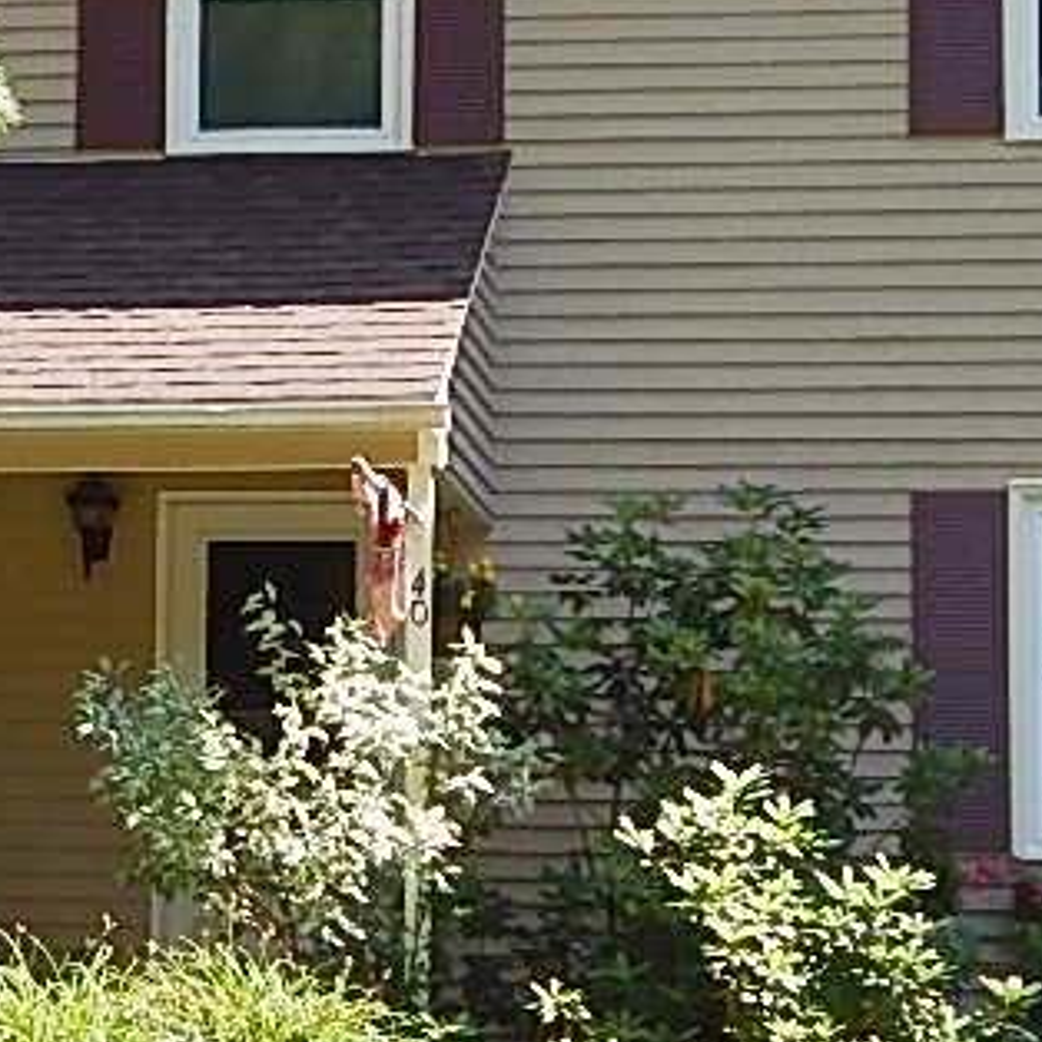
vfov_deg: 10.2
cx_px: -126
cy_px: 325
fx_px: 5824
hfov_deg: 10.1
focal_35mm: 171
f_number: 3.4
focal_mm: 6.8
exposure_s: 1/400
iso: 125
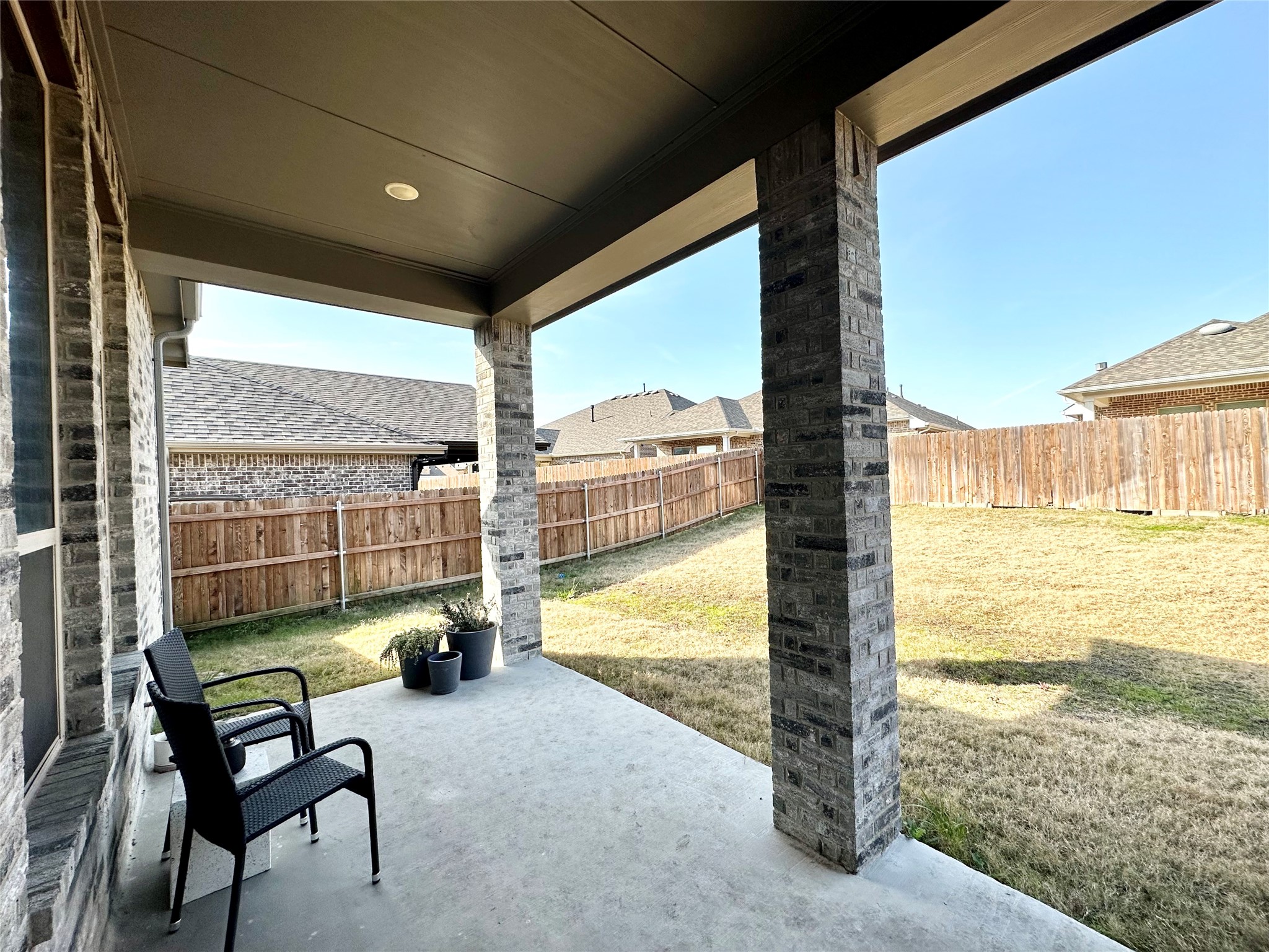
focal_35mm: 14
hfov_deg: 102.1
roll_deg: +1.9
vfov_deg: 85.7
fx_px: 513
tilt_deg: -0.2
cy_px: 476
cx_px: 634
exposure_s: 1/1052
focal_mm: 2.22
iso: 50
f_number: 2.2
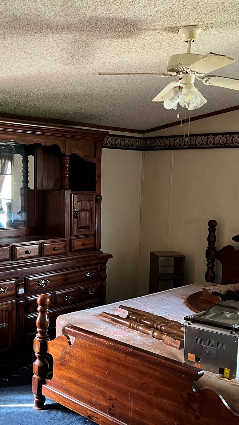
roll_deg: -1.8
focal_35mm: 42
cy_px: 231
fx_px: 473
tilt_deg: -8.0
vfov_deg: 48.3
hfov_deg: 28.3
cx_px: 107
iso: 320
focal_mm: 5.7
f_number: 1.5
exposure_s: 1/60
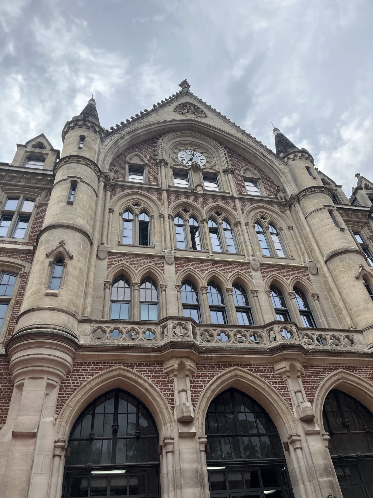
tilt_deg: +43.0
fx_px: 374
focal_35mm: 26
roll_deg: +5.8
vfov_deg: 67.3
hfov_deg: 53.1
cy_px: 249
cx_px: 186
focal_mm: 5.1
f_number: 1.6
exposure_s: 1/1623
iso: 50
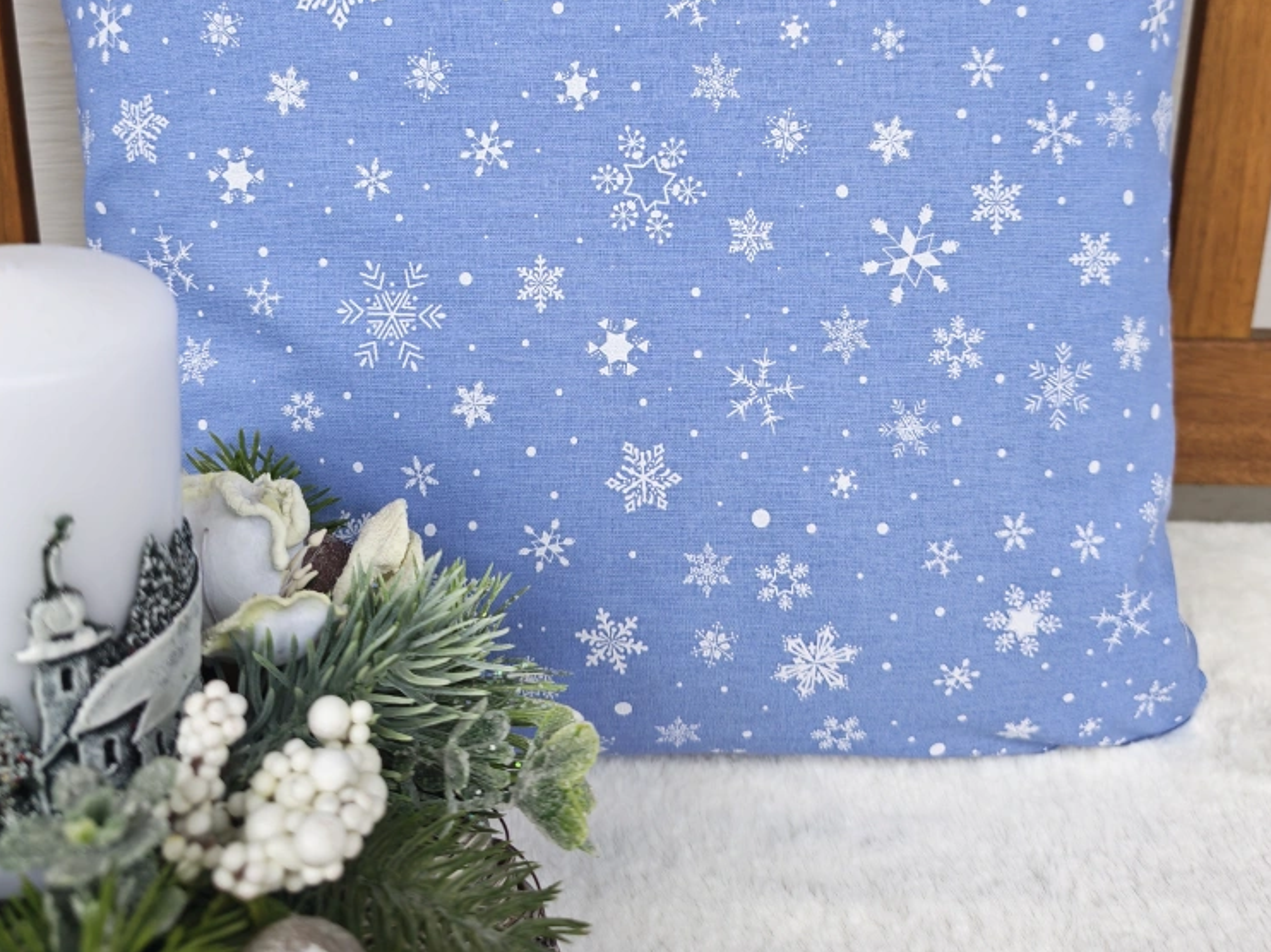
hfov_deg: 58.4
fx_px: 1138
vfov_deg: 43.9
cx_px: 632
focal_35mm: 31
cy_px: 235
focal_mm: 6.55
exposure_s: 1/320
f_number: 1.6
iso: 50
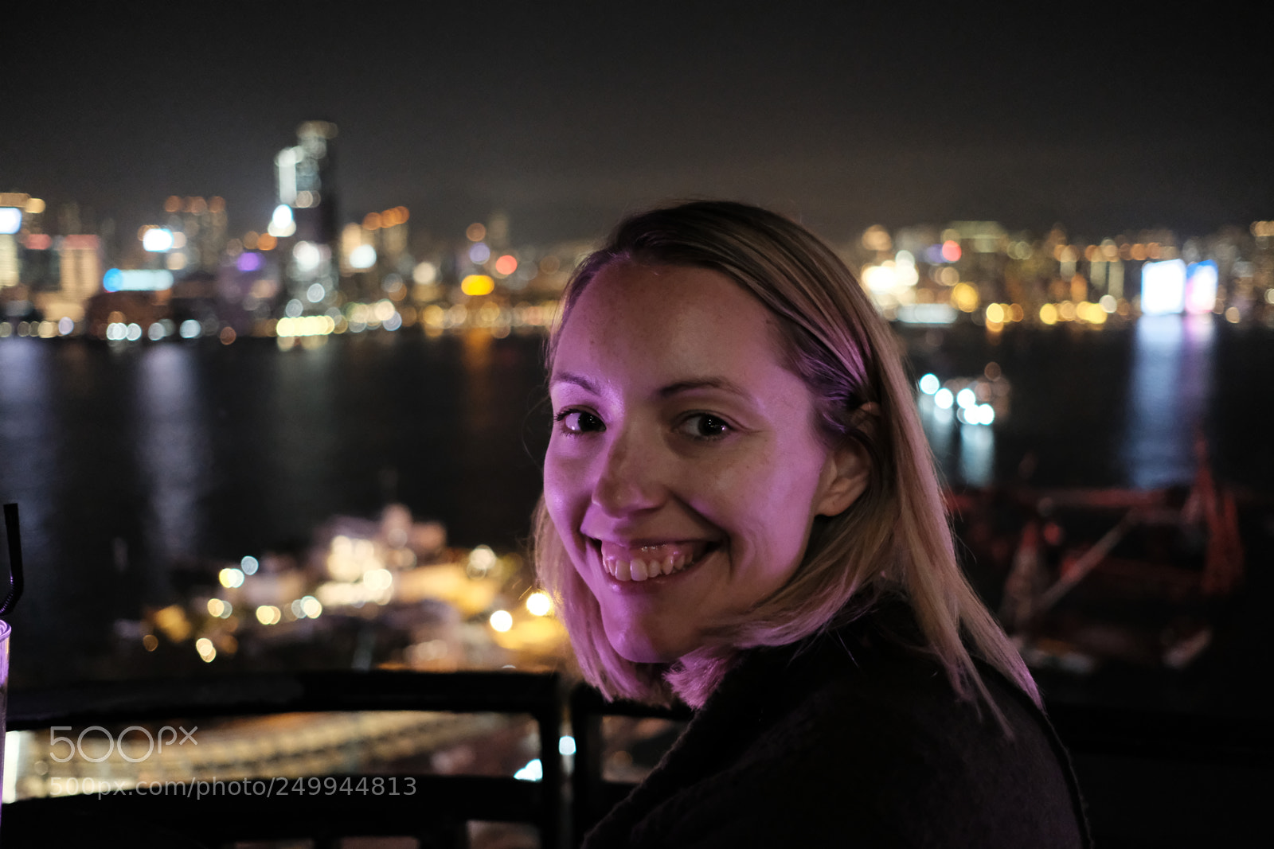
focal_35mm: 35
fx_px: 1239
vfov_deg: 37.9
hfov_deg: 54.4
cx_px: 637
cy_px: 424
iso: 6400
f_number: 2
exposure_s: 1/60
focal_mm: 23
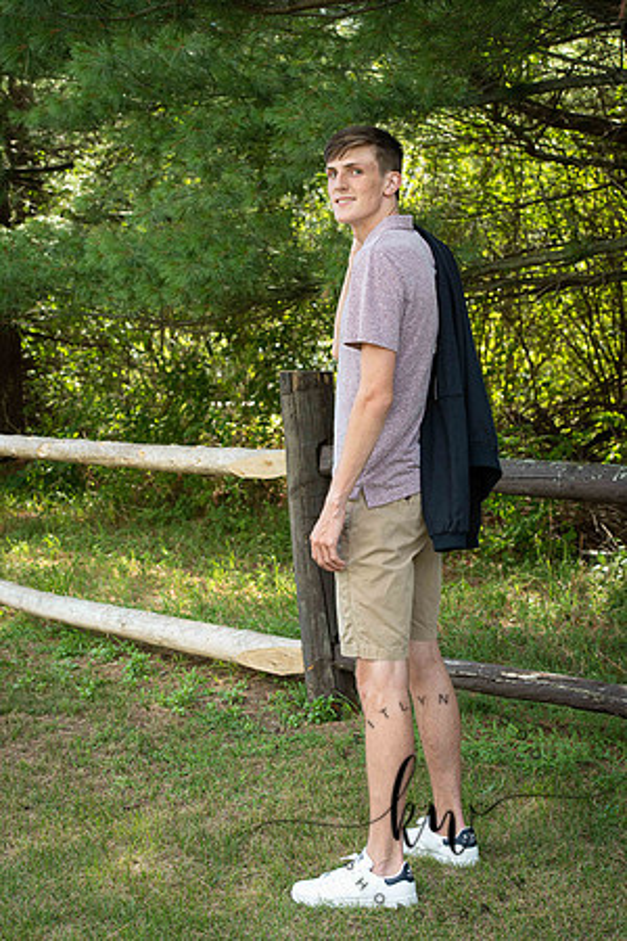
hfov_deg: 19.5
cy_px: 470
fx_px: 1829
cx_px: 314
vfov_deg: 28.8
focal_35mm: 70
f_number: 6.3
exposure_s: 1/200
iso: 500
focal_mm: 70
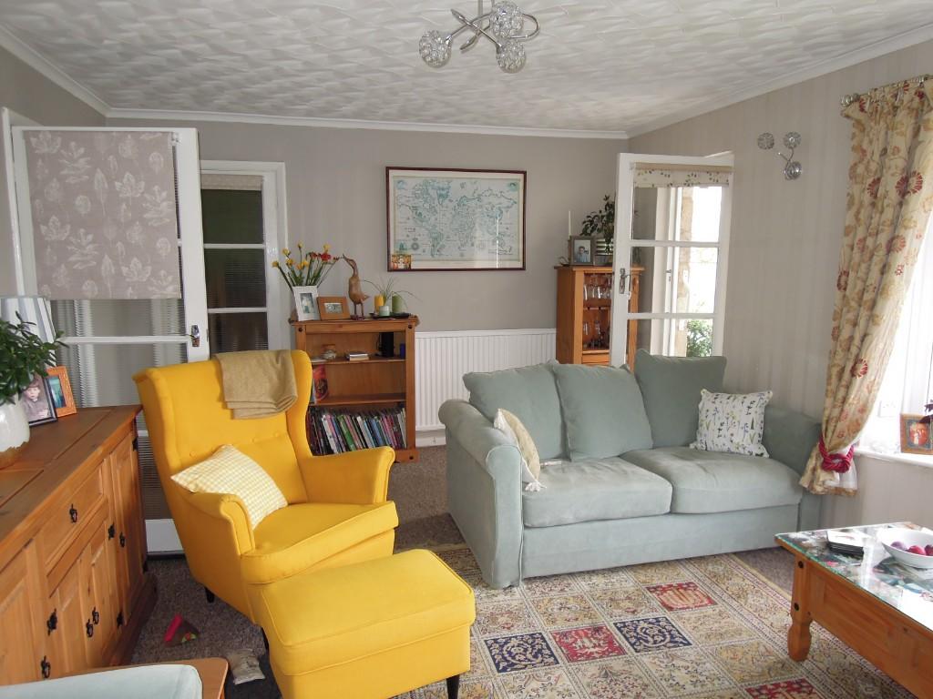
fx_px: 647
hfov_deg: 71.6
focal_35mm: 24
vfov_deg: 56.8
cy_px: 350
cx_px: 466
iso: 160
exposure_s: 1/40
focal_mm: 4.3
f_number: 2.8
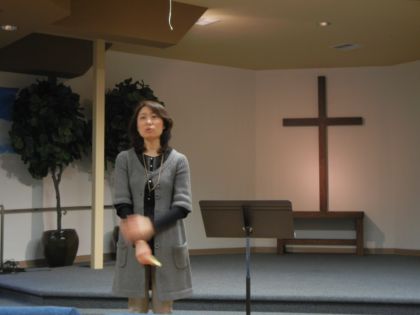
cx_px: 210
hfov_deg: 32.7
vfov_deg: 24.8
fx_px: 716
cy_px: 158
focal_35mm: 59
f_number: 4
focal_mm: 10.6
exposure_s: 1/15
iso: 308
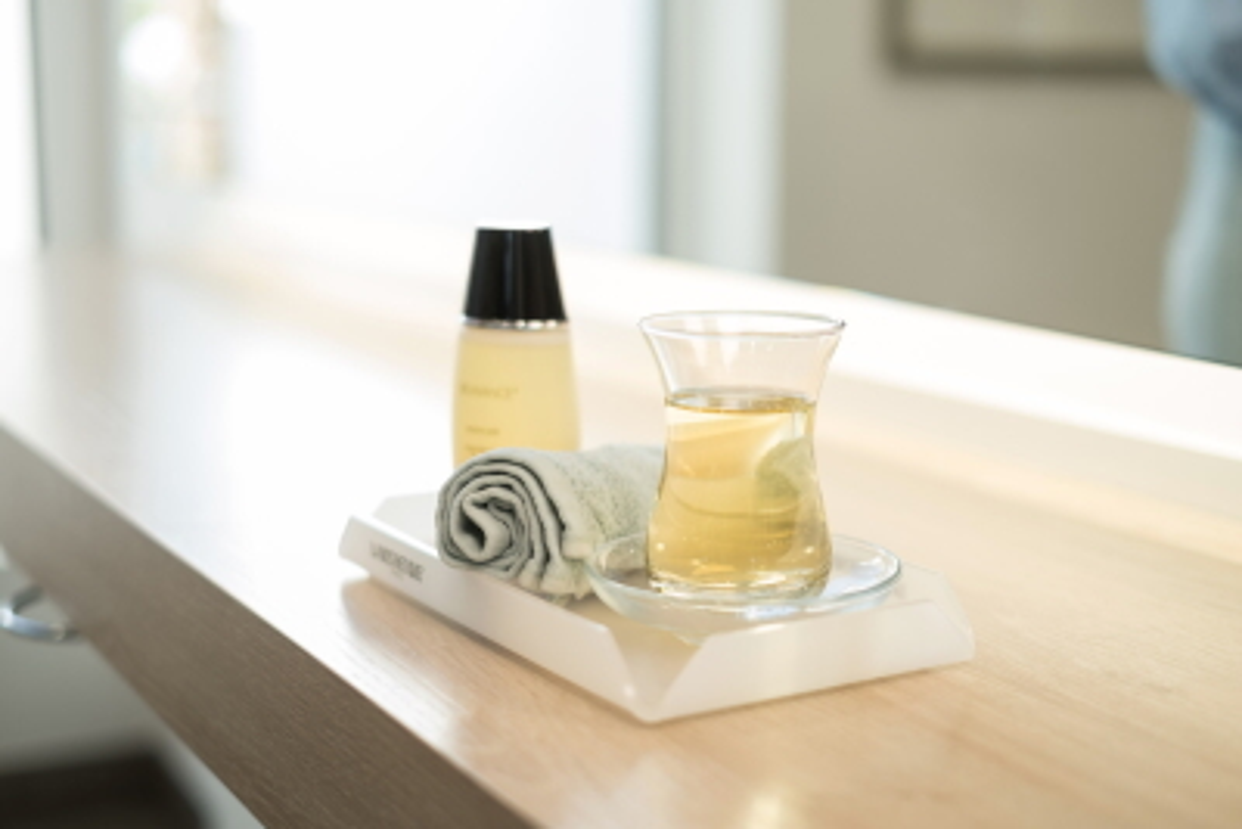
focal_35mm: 53
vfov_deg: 25.5
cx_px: 621
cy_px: 414
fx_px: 1829
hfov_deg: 37.5
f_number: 1.8
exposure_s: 1/250
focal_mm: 35
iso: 80
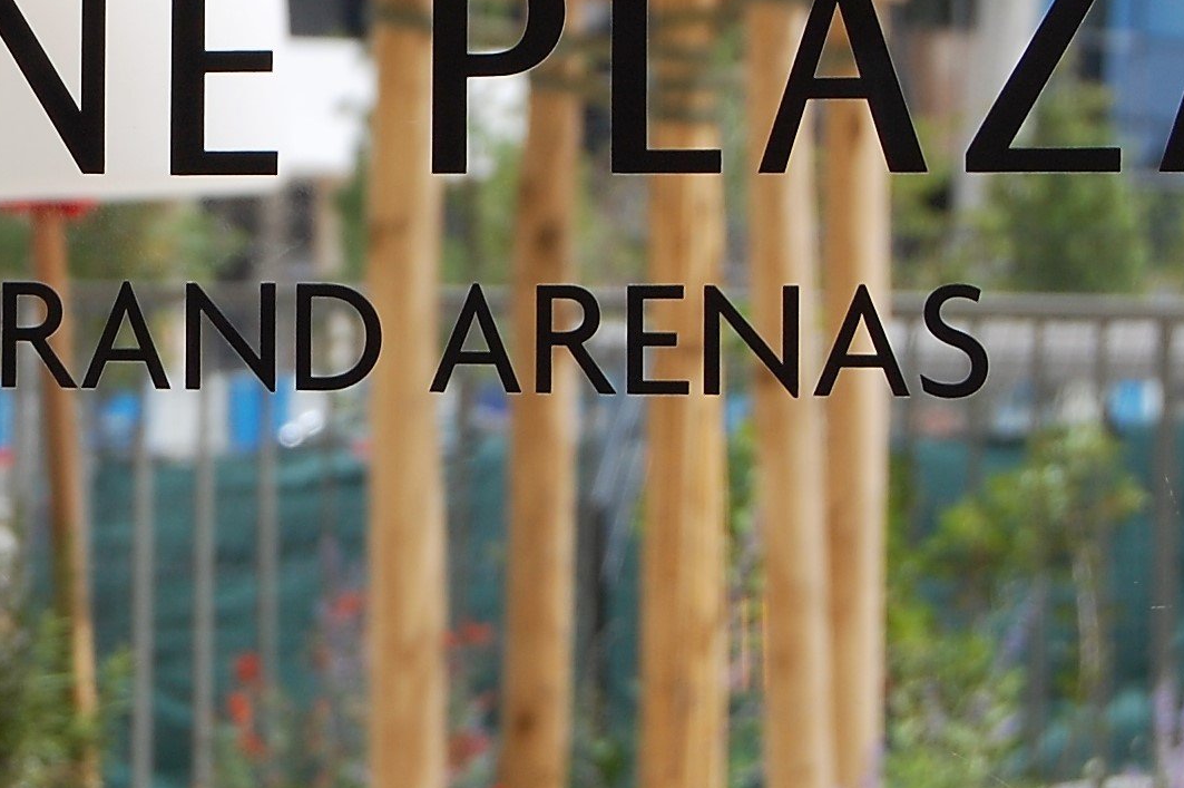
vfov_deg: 5.9
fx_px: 7671
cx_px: 47
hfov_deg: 8.8
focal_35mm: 233
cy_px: 178
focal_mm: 55
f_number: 9
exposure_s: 1/320
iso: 200
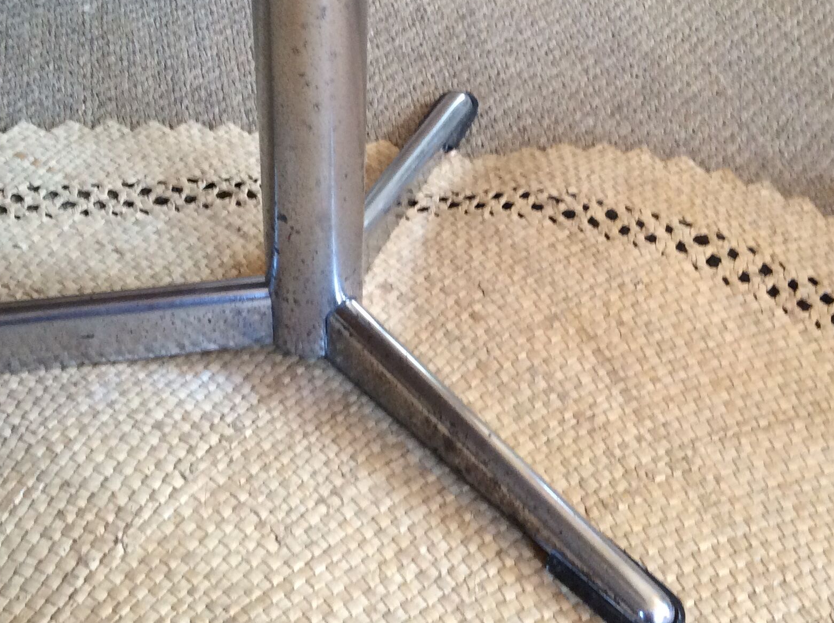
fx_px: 1275
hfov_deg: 36.2
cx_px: 418
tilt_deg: -38.0
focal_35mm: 53
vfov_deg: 27.3
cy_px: 204
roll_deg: -3.4
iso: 125
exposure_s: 1/25
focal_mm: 3.3
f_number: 2.4
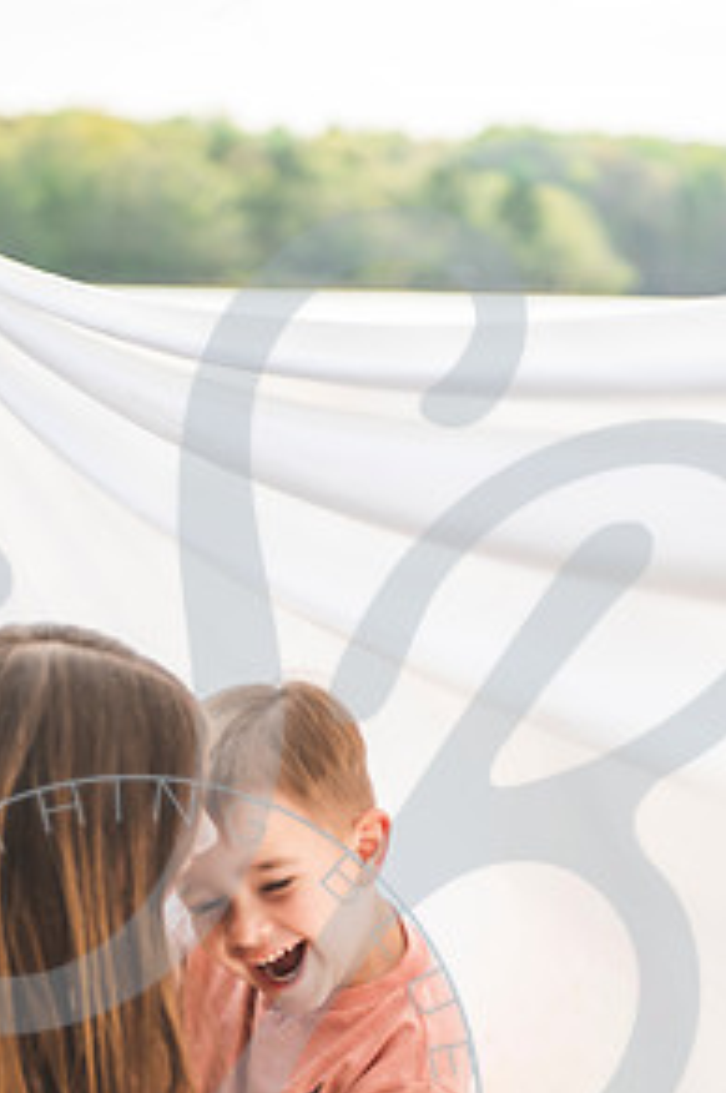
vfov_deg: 18.8
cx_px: 303
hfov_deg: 12.6
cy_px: 838
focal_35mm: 108
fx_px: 3275
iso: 250
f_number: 2.8
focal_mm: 70
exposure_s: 1/800
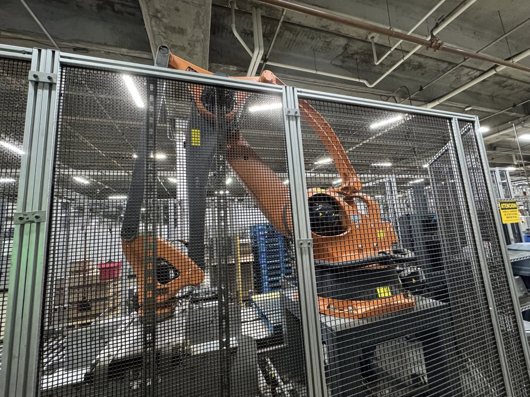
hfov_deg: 102.1
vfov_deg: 85.7
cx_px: 265
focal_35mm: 14
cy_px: 198
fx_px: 214
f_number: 2.2
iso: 640
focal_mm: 2.2
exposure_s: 1/60
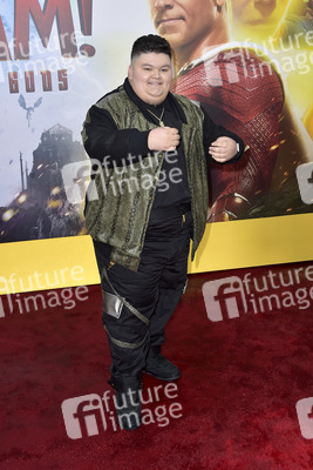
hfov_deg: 35.1
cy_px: 235
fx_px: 495
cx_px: 156
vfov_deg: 50.7
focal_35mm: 38
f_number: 6.3
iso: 320
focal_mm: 38
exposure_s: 1/250
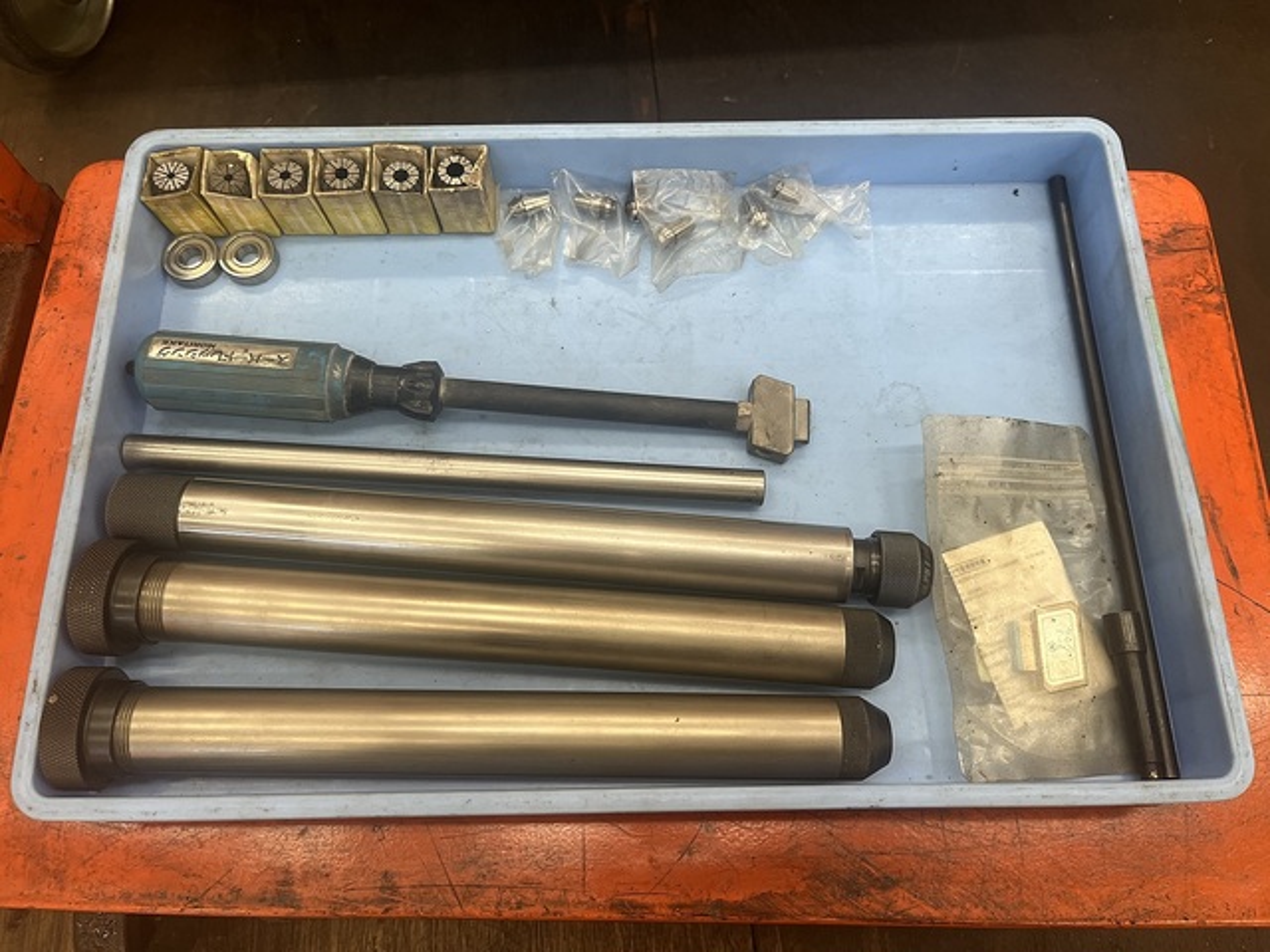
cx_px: 635
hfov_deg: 67.3
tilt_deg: -69.6
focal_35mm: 26
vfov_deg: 53.1
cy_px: 476
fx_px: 954
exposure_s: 1/107
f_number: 1.6
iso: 125
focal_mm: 5.1
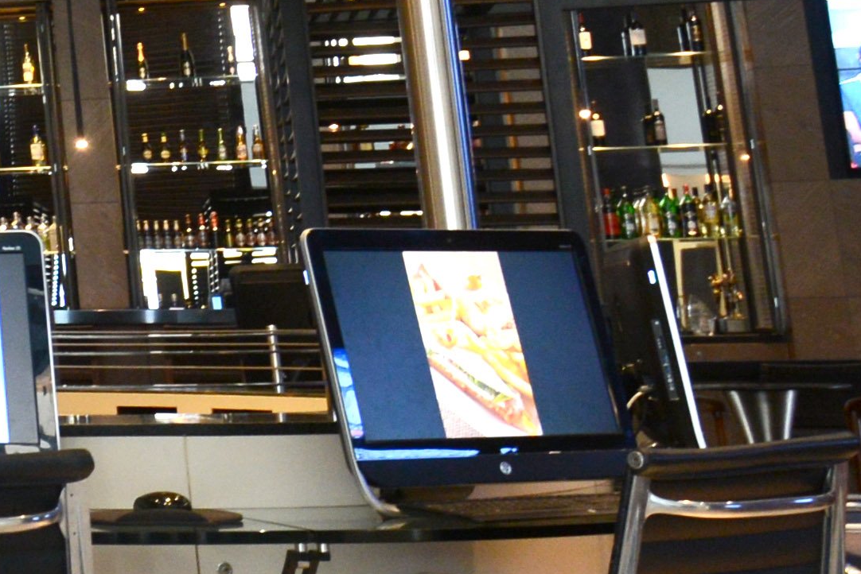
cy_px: -143
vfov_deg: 14.8
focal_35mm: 89
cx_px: -855
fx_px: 2129
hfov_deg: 17.0
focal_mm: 16
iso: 1000
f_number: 4.5
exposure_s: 1/40
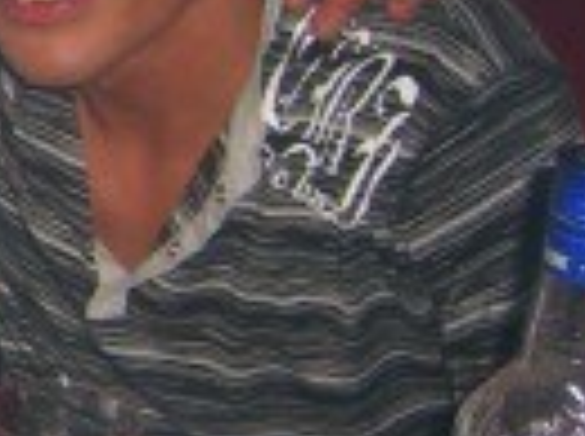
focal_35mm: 176
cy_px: -4
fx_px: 2969
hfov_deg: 10.1
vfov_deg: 8.4
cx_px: -734
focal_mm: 7.9
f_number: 2.8
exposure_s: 1/60
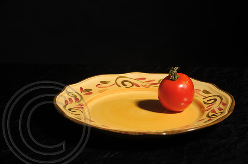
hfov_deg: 18.2
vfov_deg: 12.1
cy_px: 82
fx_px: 774
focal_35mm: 112
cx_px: 124
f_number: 5.6
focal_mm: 75
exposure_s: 1/100
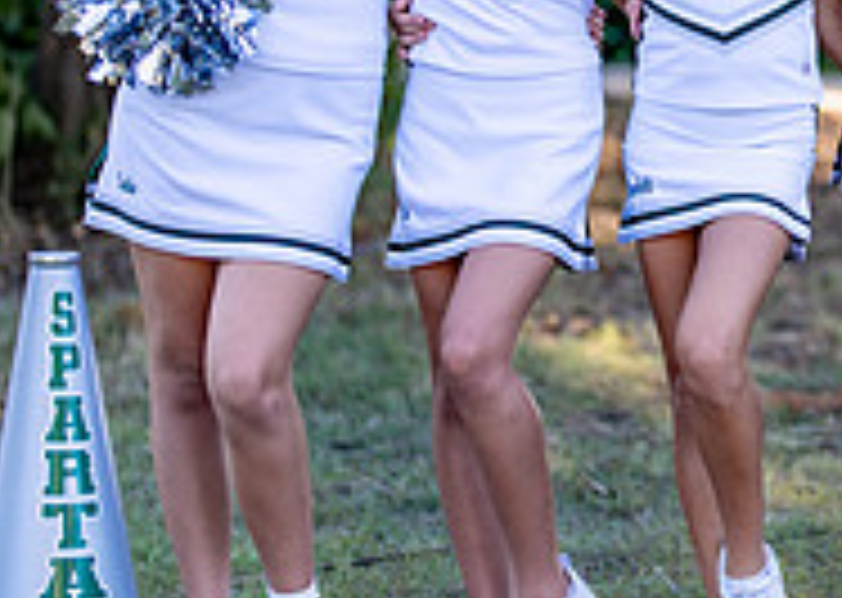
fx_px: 4179
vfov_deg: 8.2
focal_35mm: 175
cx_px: 1128
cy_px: 70
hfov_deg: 11.2
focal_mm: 50
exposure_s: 1/1000
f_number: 1.2
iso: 100
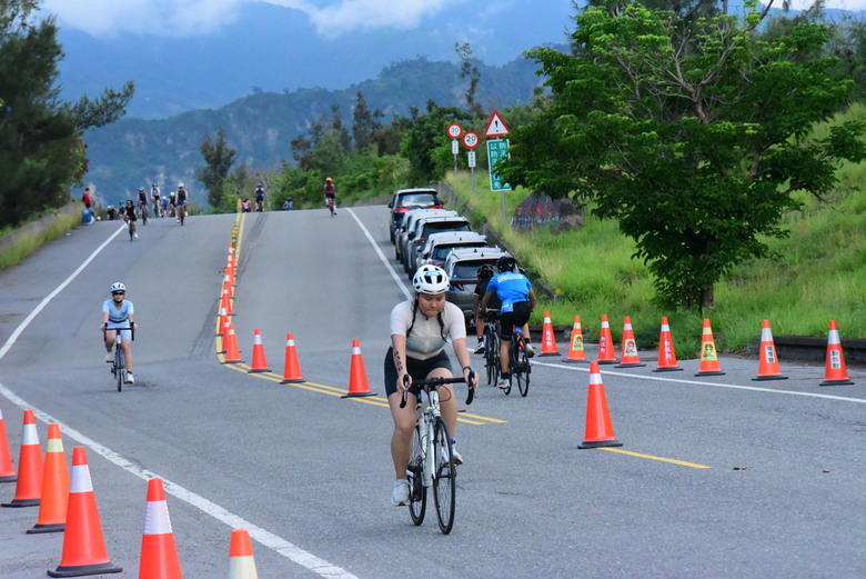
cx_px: 433
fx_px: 4092
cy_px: 290
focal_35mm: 170
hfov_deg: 12.1
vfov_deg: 8.1
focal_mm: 170
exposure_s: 1/4000
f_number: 11
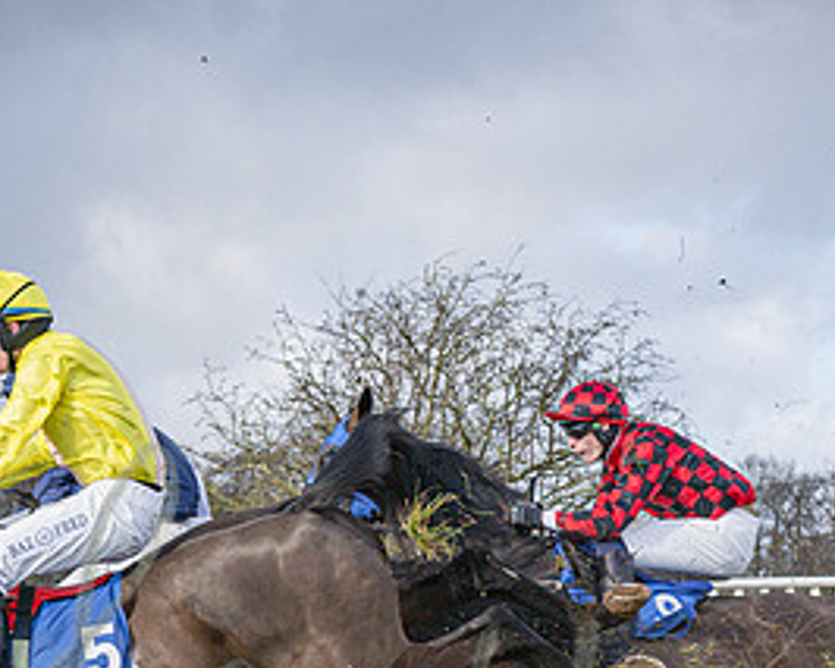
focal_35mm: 144
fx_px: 3560
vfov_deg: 10.5
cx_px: 455
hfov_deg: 13.4
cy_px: 901
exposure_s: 1/1600
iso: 400
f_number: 4
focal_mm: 35
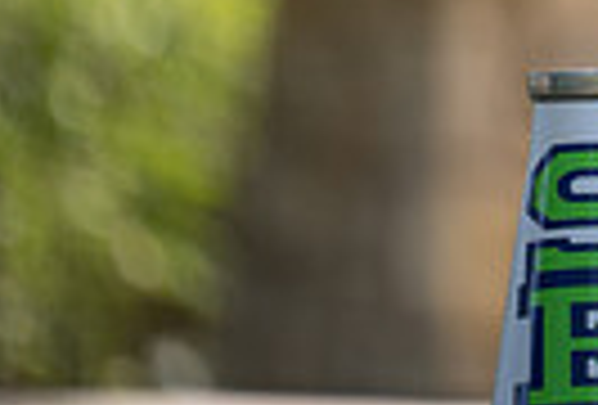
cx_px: 1340
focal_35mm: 868
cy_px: -496
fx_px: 14484
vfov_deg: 1.6
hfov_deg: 2.4
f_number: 2.8
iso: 100
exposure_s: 1/400
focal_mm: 191
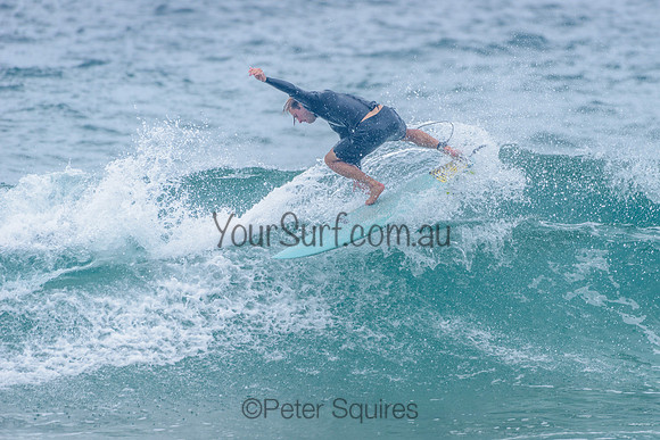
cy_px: 270
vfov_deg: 2.2
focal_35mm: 613
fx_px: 11237
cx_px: 404
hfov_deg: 3.4
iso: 200
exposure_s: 1/2000
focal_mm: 500
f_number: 5.6
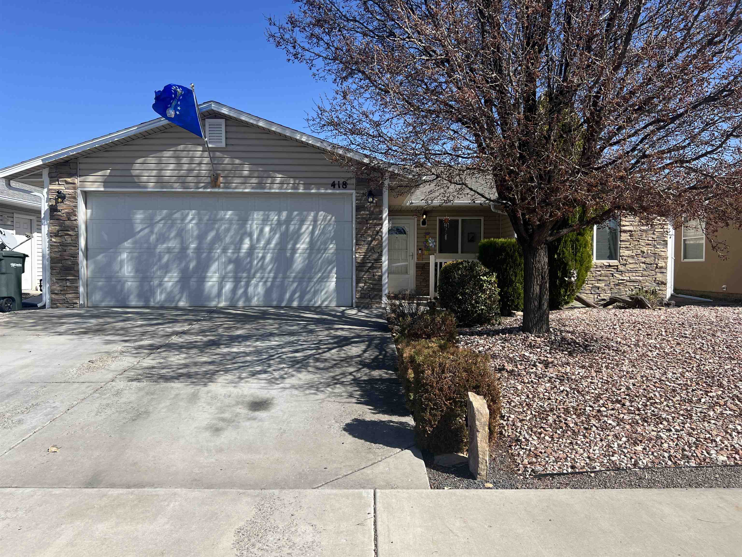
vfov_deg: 53.1
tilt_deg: -1.9
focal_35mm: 26
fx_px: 557
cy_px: 278
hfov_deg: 67.3
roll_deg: -0.1
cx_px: 371
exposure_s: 1/3968
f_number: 1.5
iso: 50
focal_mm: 5.7
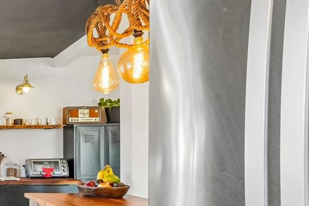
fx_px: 343
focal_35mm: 40
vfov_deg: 32.8
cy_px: 151
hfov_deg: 34.8
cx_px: -88
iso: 800
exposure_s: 1/6
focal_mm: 10
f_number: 8
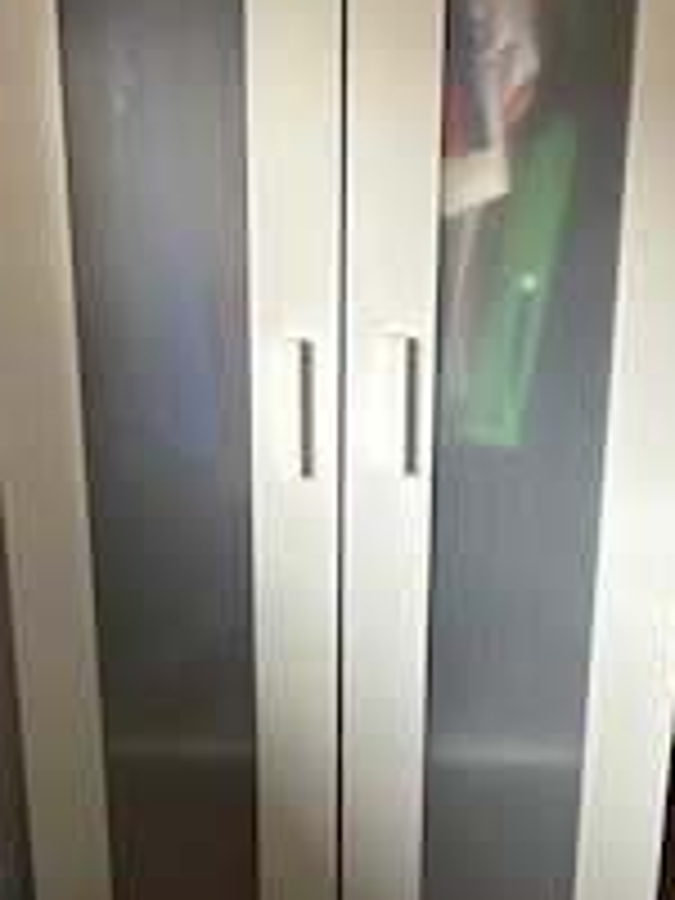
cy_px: 266
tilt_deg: -9.6
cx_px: 315
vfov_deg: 61.1
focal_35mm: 28
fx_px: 728
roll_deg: +1.5
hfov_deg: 49.7
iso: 500
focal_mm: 2.22
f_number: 2.2
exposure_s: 1/60
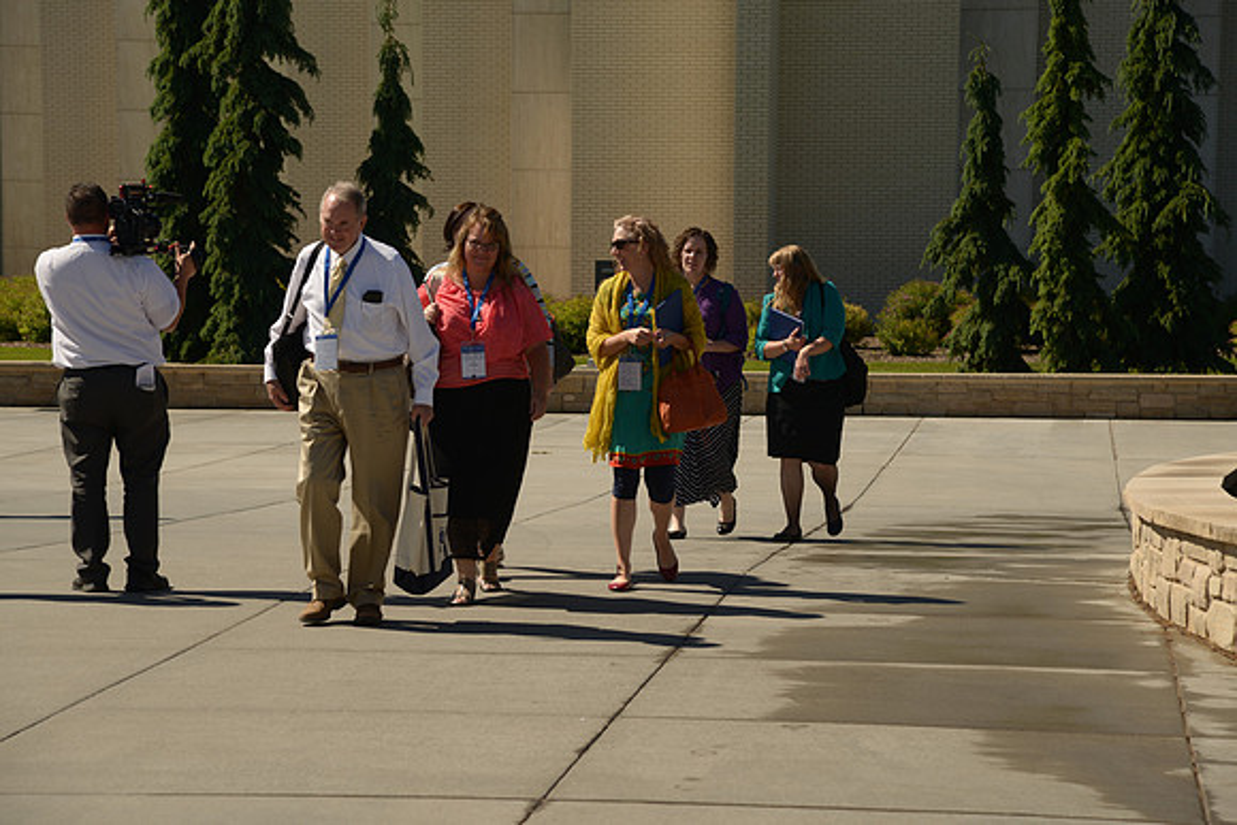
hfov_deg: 17.1
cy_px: 412
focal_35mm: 120
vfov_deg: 11.4
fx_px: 4124
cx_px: 618
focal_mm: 120
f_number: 8
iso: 100
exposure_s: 1/400
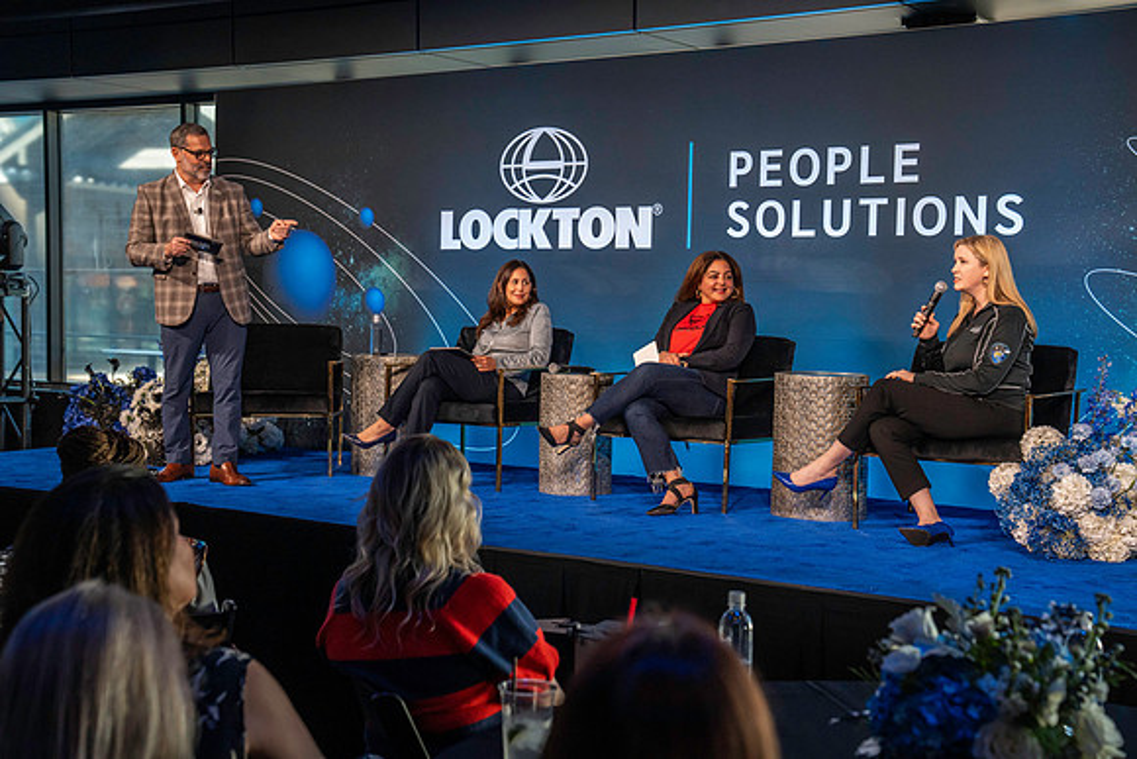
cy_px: 380
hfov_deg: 39.6
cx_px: 568
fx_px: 1579
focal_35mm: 50
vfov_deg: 27.0
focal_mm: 50
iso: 3200
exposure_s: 1/200
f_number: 4.5
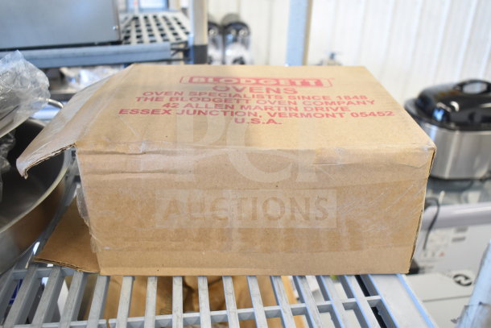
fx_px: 450
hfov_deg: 57.2
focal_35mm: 33
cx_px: 246
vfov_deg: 40.0
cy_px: 164
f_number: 3.8
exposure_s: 1/30
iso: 500
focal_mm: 22
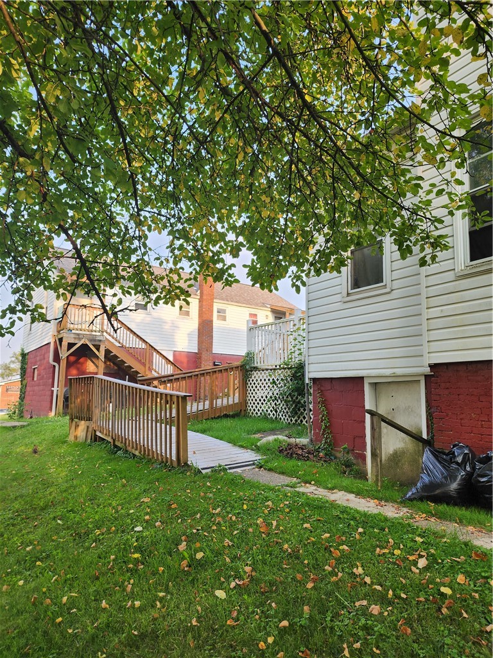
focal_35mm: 23
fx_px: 437
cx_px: 246
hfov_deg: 58.9
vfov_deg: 73.9
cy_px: 329
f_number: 1.8
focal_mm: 6.4
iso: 20
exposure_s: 1/180
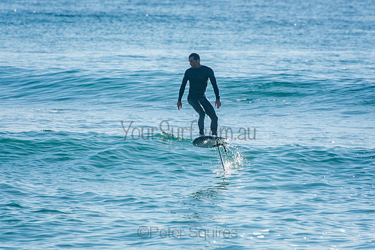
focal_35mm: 600
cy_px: 125
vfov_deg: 2.3
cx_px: 188
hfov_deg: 3.4
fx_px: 6251
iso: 200
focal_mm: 400
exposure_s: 1/1250
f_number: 5.6
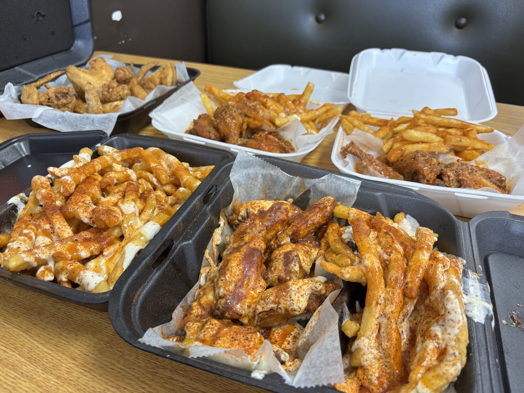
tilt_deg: -33.7
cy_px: 196
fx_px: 394
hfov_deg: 67.3
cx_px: 262
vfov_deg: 53.1
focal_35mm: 26
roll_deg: -1.1
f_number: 1.6
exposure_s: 1/120
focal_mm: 5.96
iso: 125
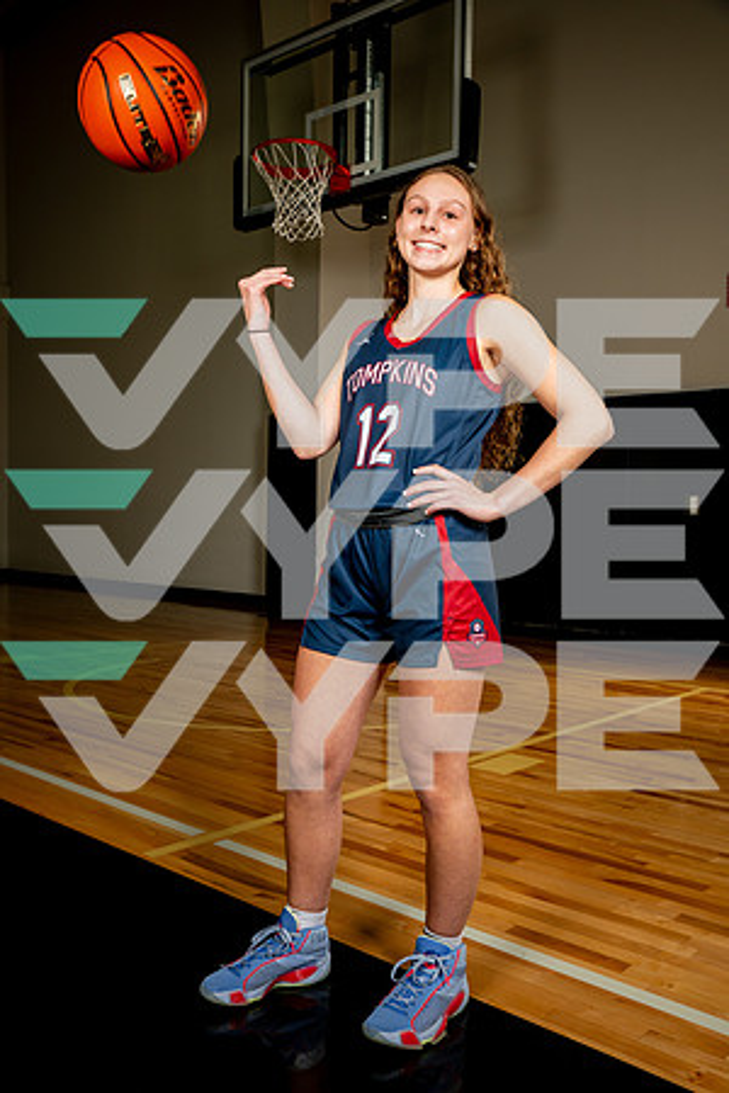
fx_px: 1033
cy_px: 546
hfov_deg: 38.9
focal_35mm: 34
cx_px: 364
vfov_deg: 55.8
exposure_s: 1/400
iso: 250
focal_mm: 34
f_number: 8
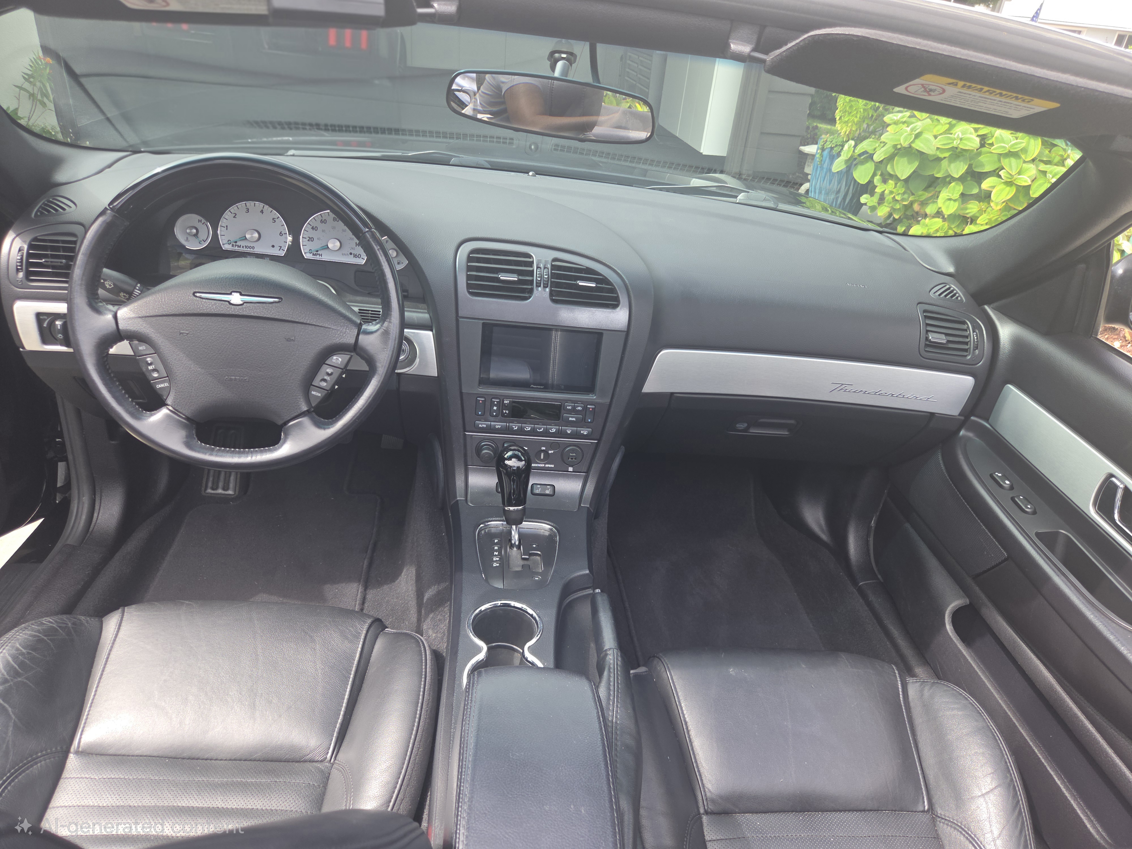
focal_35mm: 23
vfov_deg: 58.9
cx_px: 566
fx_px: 752
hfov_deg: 73.9
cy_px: 424
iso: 25
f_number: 1.8
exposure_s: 1/167
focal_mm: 5.4
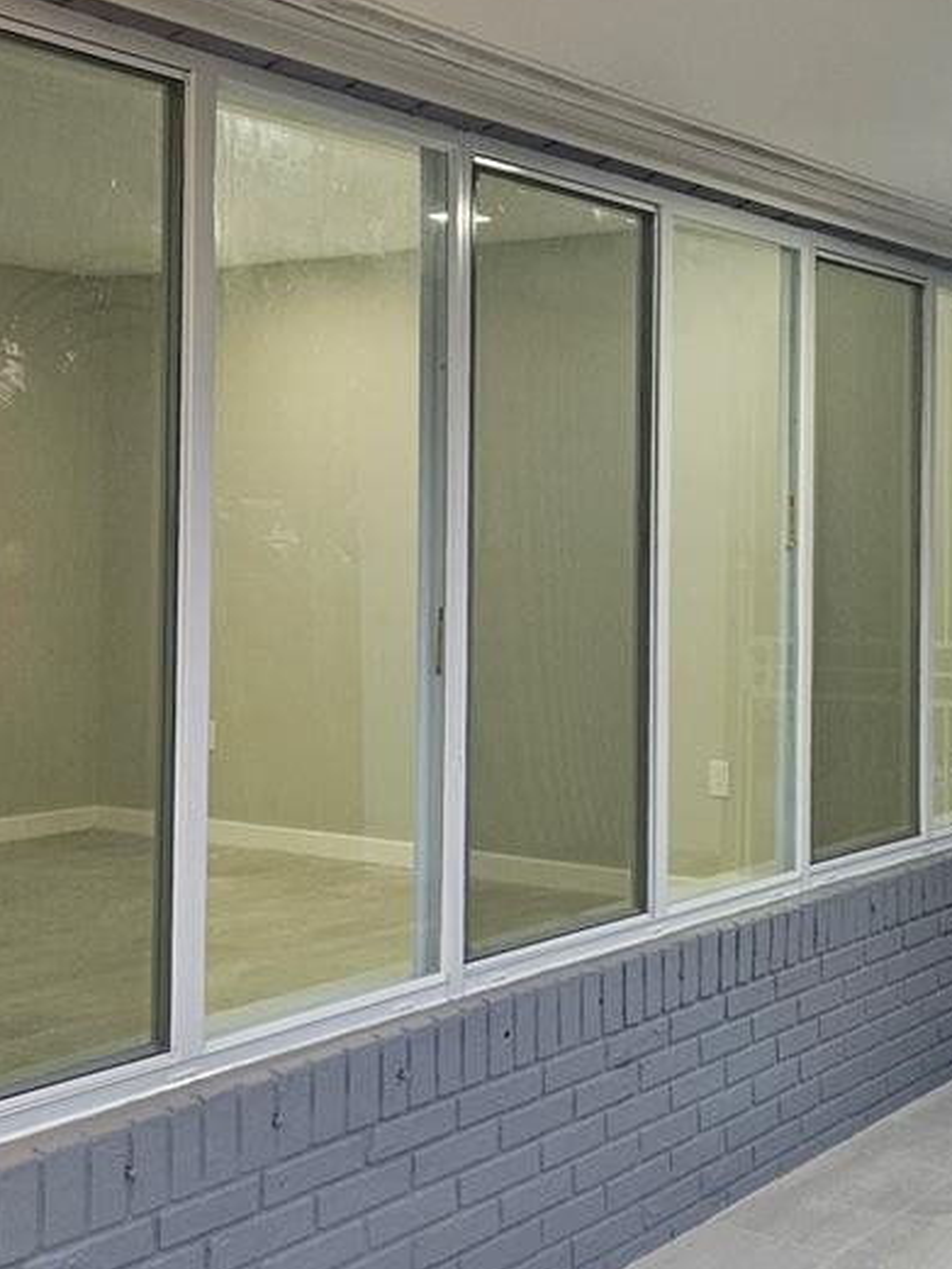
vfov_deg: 36.1
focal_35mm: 53
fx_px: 1943
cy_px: 529
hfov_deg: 27.4
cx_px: 623
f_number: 1.8
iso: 320
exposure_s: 1/120
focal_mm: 5.4
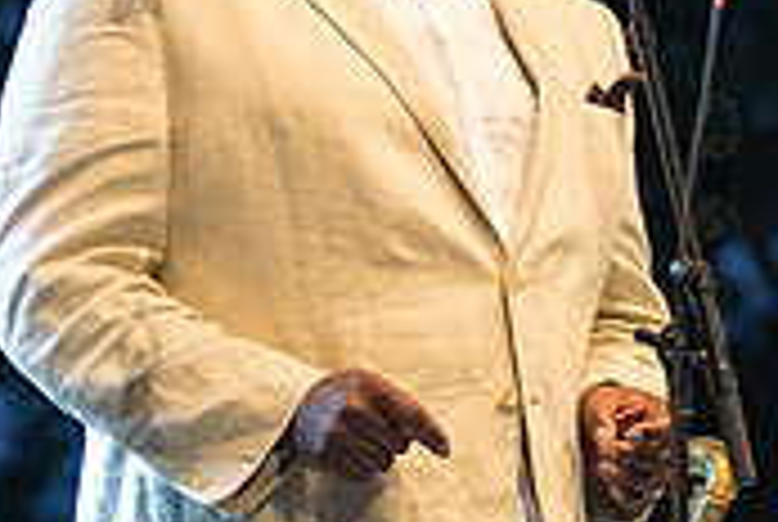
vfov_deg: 5.1
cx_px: 715
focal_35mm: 268
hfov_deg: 7.6
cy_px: 160
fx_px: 5802
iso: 1600
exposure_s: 1/500
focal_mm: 80
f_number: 3.2
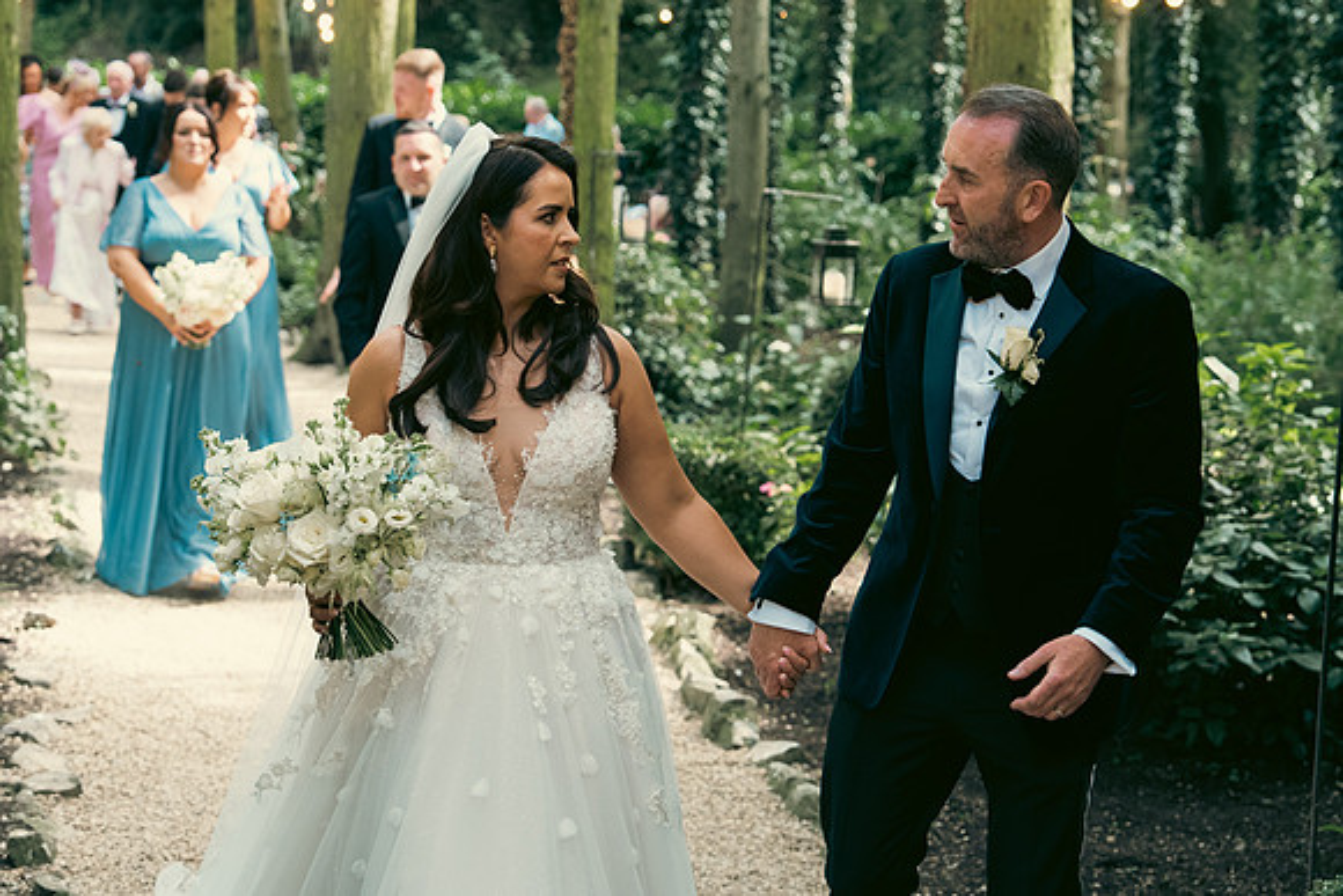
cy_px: 448
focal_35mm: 82
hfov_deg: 24.8
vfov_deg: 16.7
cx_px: 672
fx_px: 3060
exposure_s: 1/320
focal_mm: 55
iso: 1250
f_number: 3.5
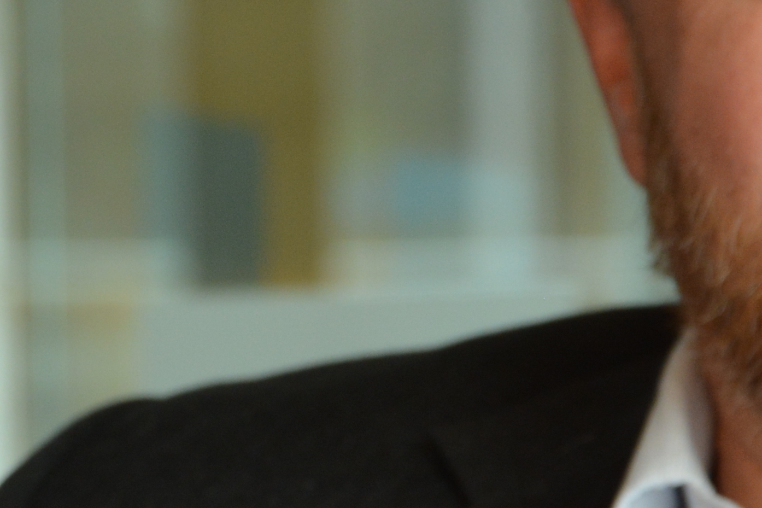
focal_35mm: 594
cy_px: 446
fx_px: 12571
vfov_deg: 2.3
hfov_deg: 3.5
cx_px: 338
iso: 400
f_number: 6.3
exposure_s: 1/50
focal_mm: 92
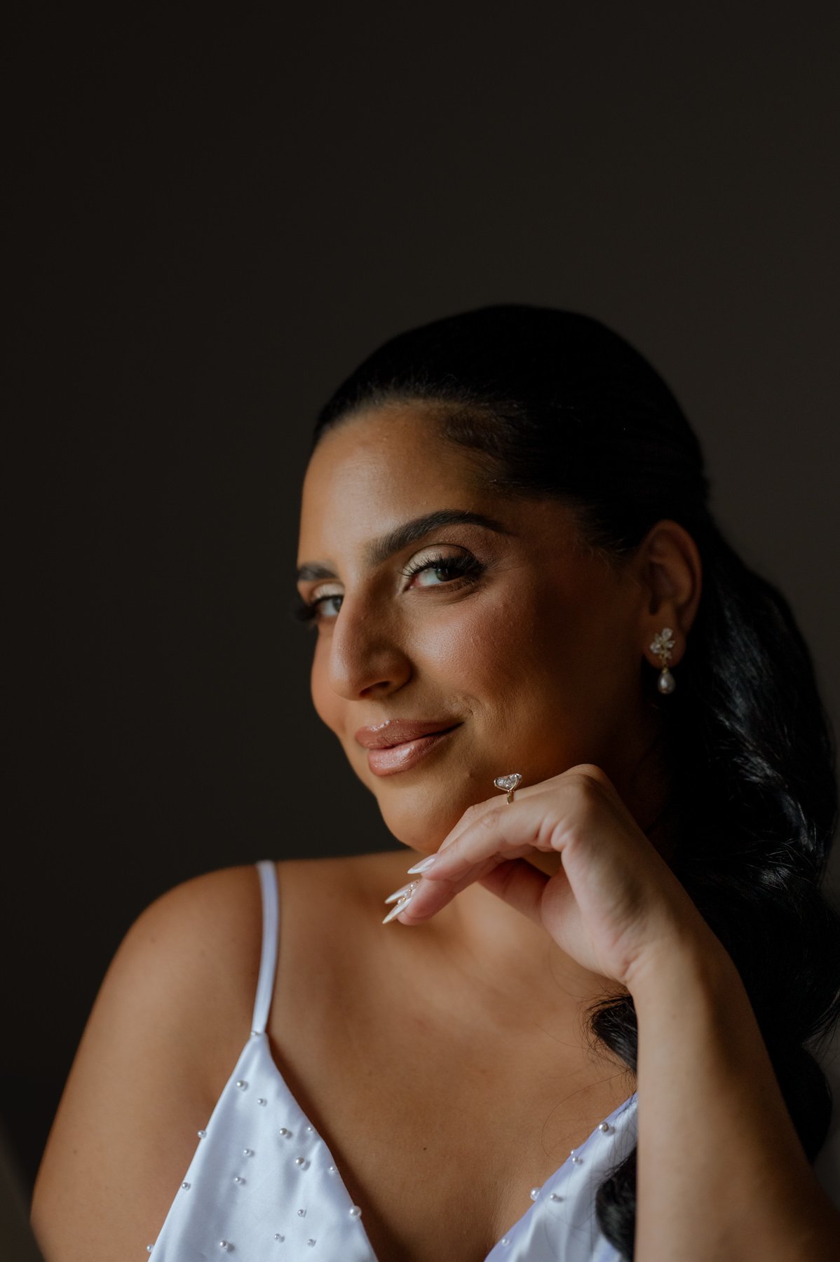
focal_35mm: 85
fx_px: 2978
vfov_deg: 23.9
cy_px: 631
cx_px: 420
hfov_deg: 16.1
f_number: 2
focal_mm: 85
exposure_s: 1/6400
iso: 1250
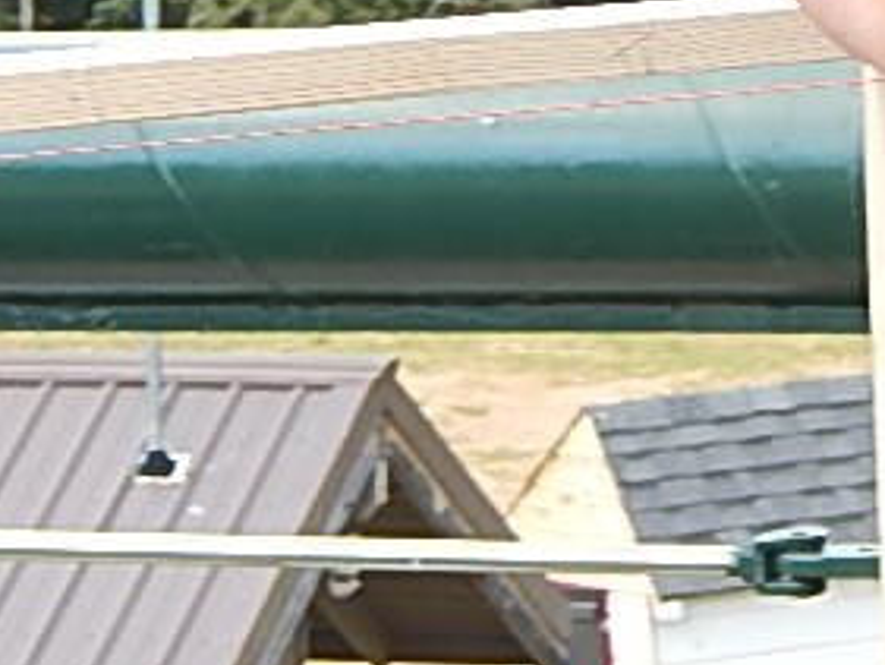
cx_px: 822
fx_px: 10615
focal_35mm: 415
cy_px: -47
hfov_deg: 4.8
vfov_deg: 3.6
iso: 125
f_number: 5.3
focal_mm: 32.8
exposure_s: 1/60
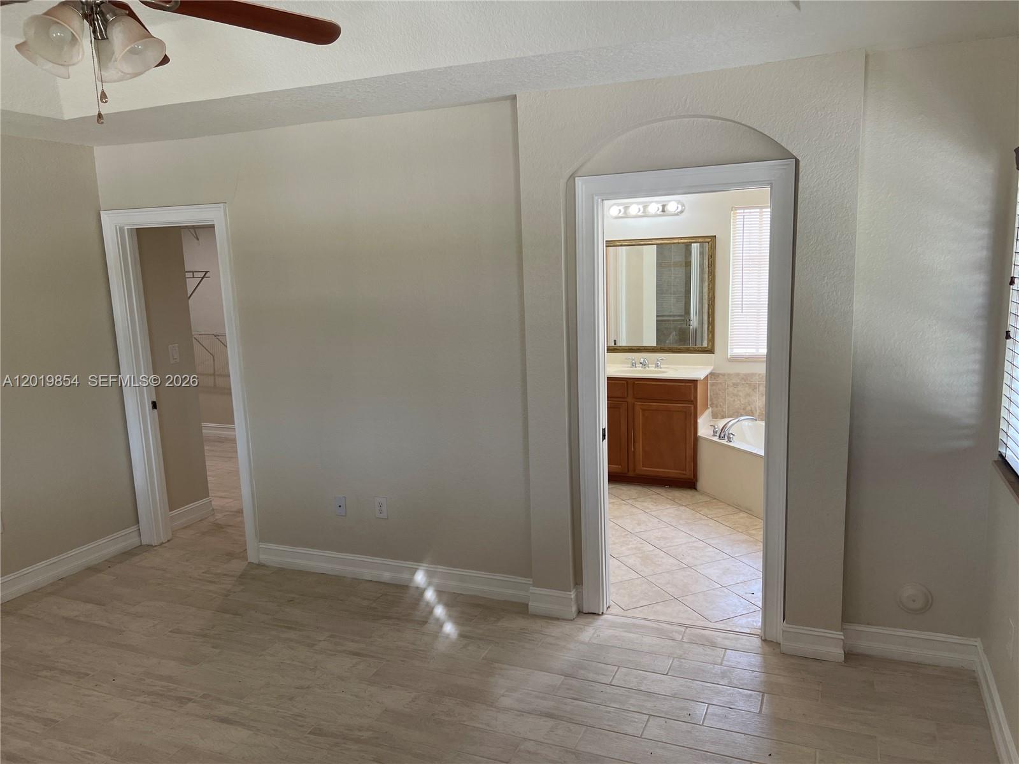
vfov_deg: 53.1
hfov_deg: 67.3
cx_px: 510
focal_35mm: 26
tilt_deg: -10.4
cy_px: 382
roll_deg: +2.3
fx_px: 765
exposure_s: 1/121
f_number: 1.5
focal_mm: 5.7
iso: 100
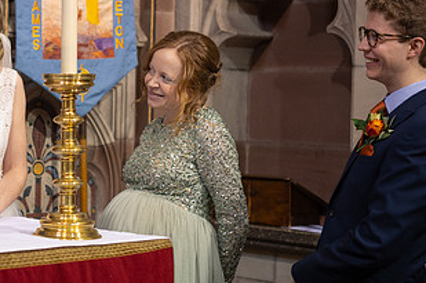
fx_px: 1111
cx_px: 54
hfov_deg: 21.3
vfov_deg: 14.5
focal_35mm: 94
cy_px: 102
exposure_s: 1/160
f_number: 2.8
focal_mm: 50
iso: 1600
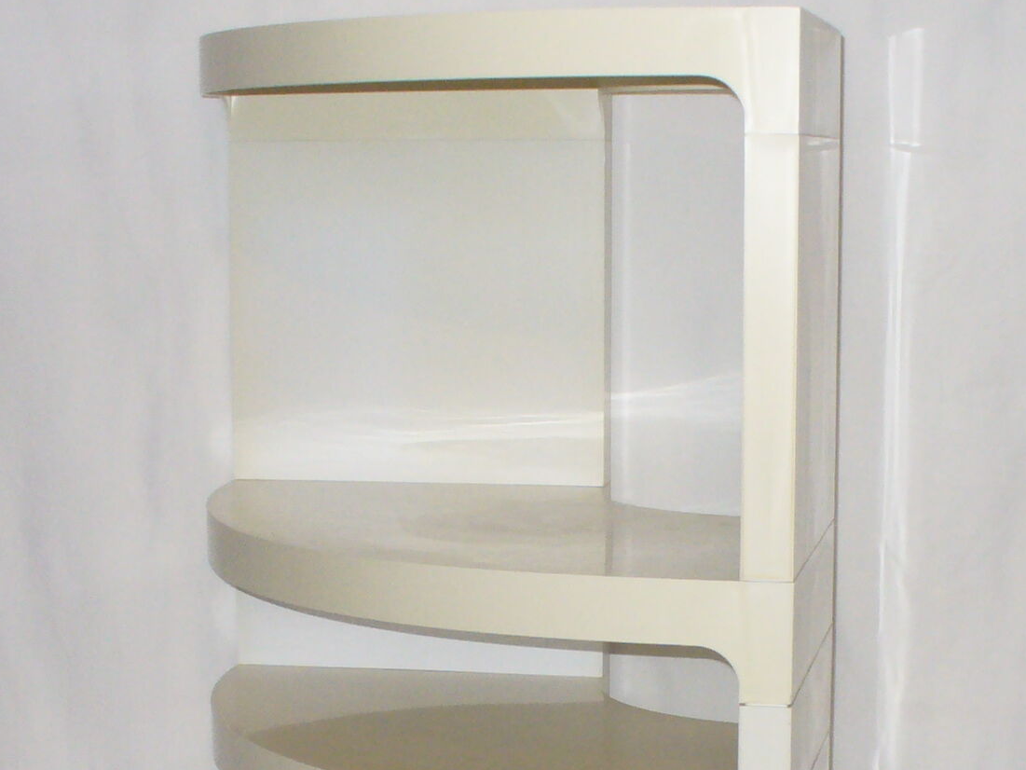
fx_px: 2549
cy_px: 719
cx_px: 701
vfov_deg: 16.9
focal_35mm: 86
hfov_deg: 22.6
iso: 200
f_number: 2.8
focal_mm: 6.1
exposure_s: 1/30
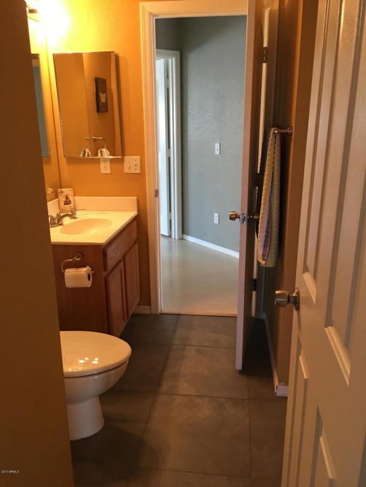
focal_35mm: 29
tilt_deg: -15.6
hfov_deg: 48.2
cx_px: 183
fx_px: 409
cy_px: 244
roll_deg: +1.1
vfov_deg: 61.7
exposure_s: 1/15
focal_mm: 4.15
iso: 80
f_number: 2.2
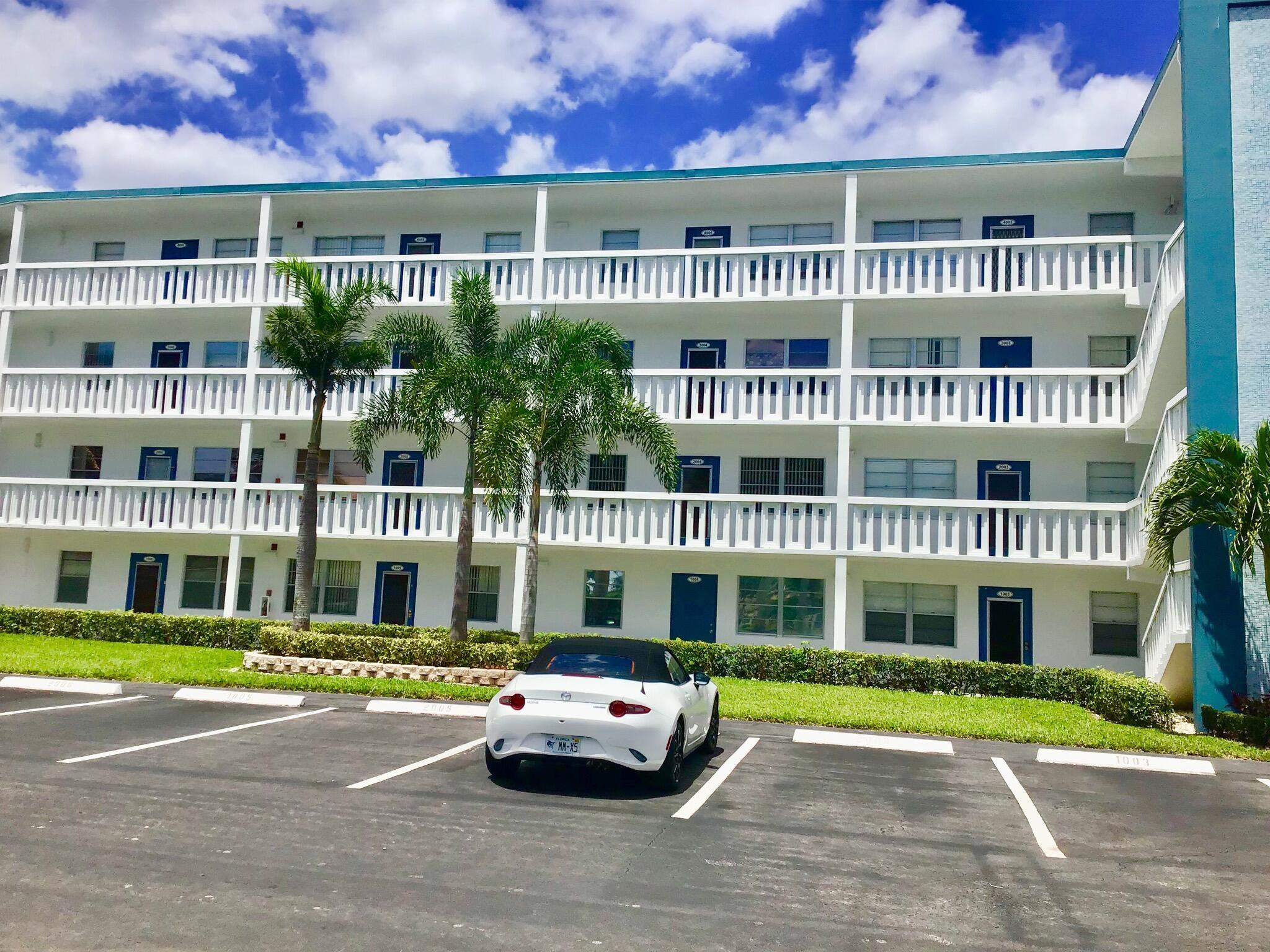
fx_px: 1137
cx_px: 635
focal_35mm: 31
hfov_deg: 58.4
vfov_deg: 45.4
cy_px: 476
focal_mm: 3.3
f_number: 2.4
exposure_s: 1/2632
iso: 25
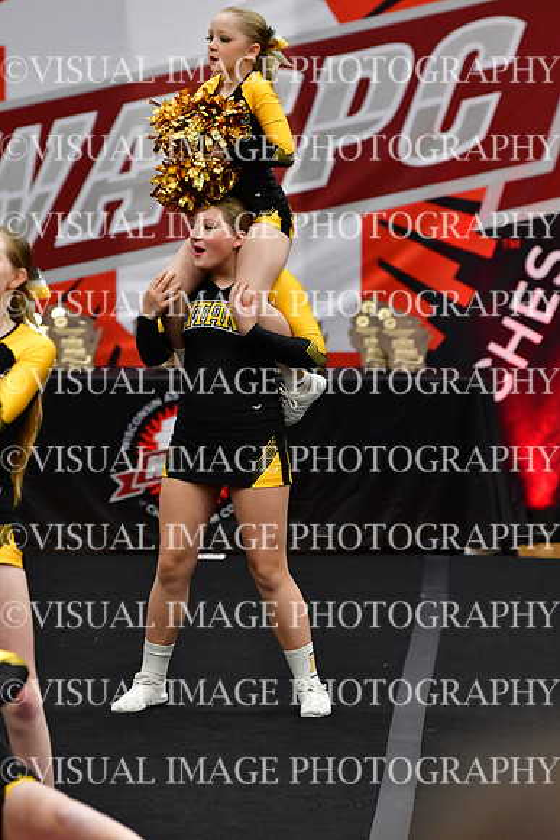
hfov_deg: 5.1
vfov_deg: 7.6
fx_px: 6296
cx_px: 280
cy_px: 420
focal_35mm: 270
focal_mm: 180
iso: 4000
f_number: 3.5
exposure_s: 1/500
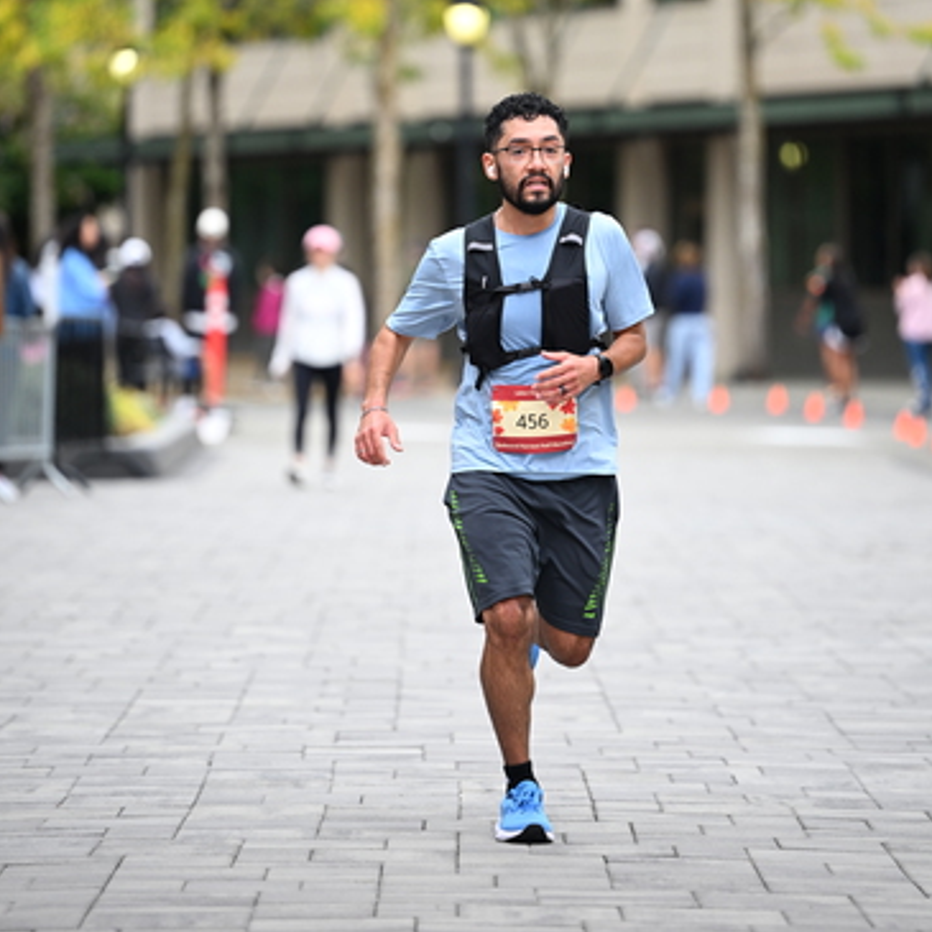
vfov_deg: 8.0
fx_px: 6640
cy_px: 268
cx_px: 466
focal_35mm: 218
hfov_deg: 8.0
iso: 640
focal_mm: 170
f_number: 2.8
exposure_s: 1/1600
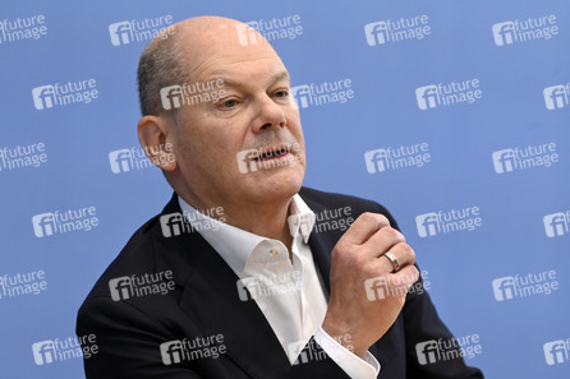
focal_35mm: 187
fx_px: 2960
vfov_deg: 7.3
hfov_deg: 11.0
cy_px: 190
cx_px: 287
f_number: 5.6
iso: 4000
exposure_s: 1/1000
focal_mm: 185
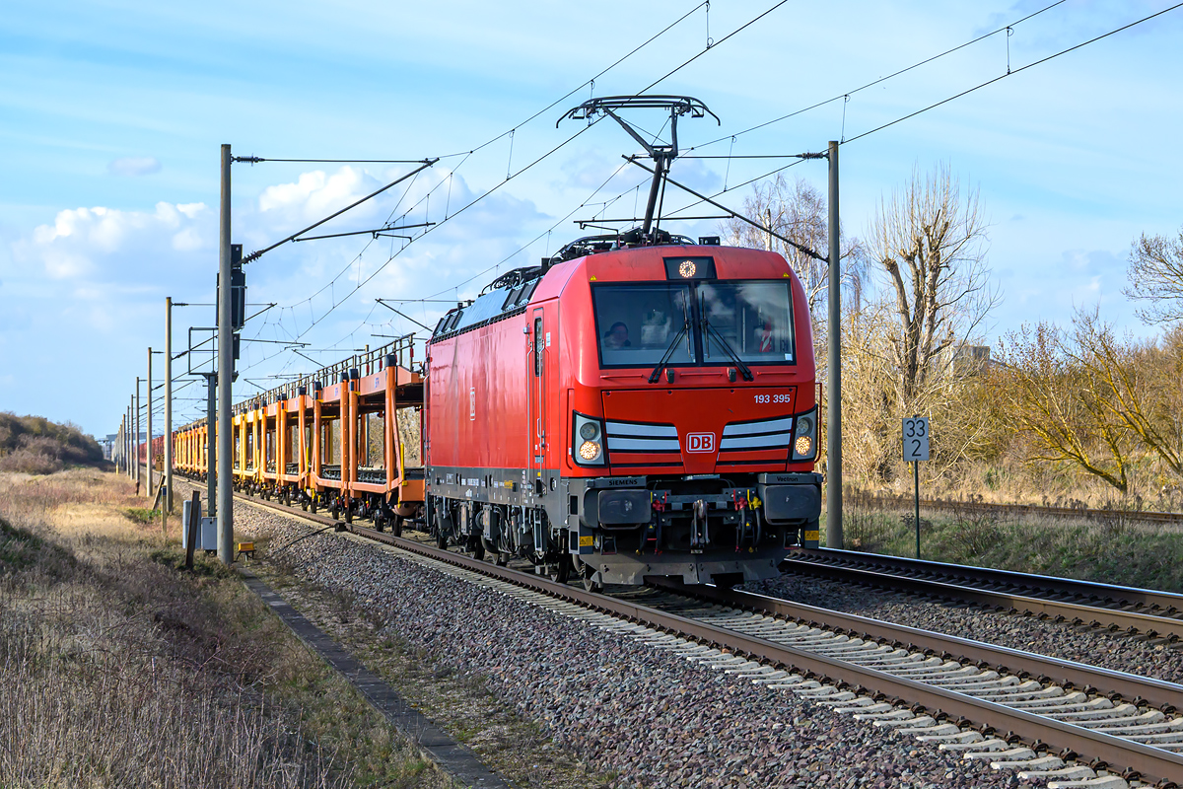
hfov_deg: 27.0
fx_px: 2464
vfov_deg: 18.2
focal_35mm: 75
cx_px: 592
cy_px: 394
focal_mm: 50
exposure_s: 1/500
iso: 200
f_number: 8
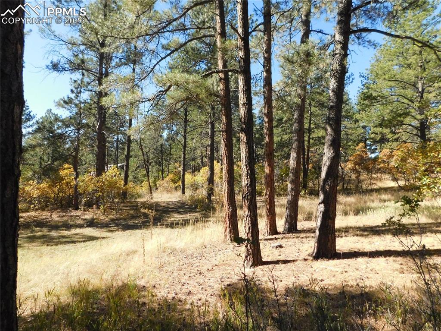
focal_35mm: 23
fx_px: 293
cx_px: 220
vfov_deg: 58.8
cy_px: 166
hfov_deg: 74.0
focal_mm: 4
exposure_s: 1/800
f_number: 6
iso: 800
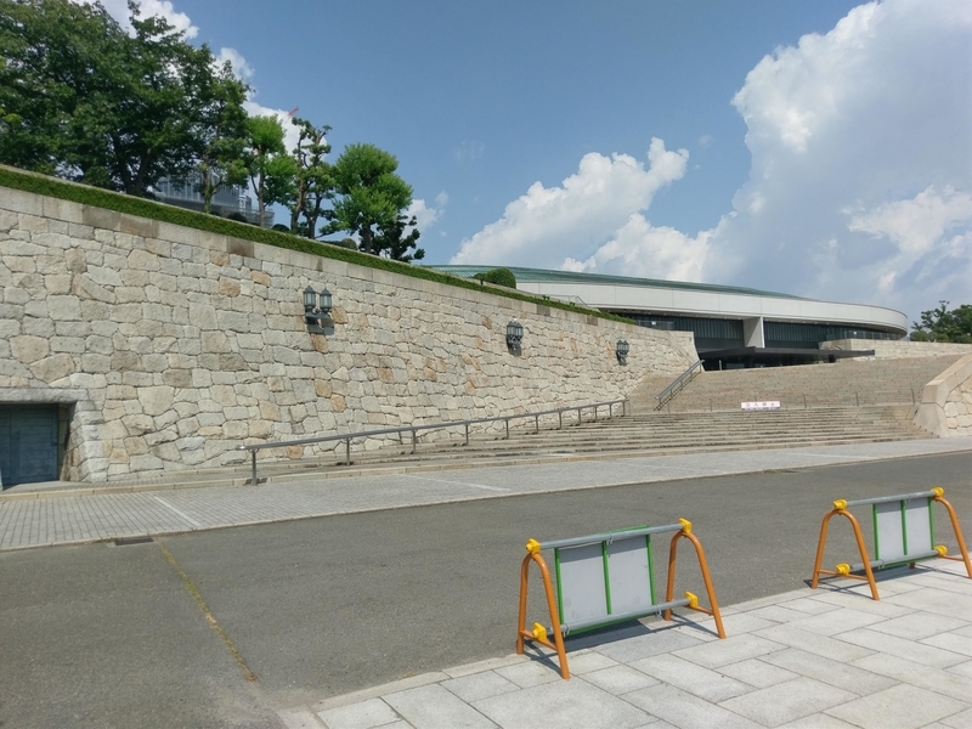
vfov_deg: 53.1
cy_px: 364
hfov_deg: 67.3
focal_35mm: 26
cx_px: 486
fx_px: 730
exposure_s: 1/4800
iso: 125
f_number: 1.8
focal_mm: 4.58
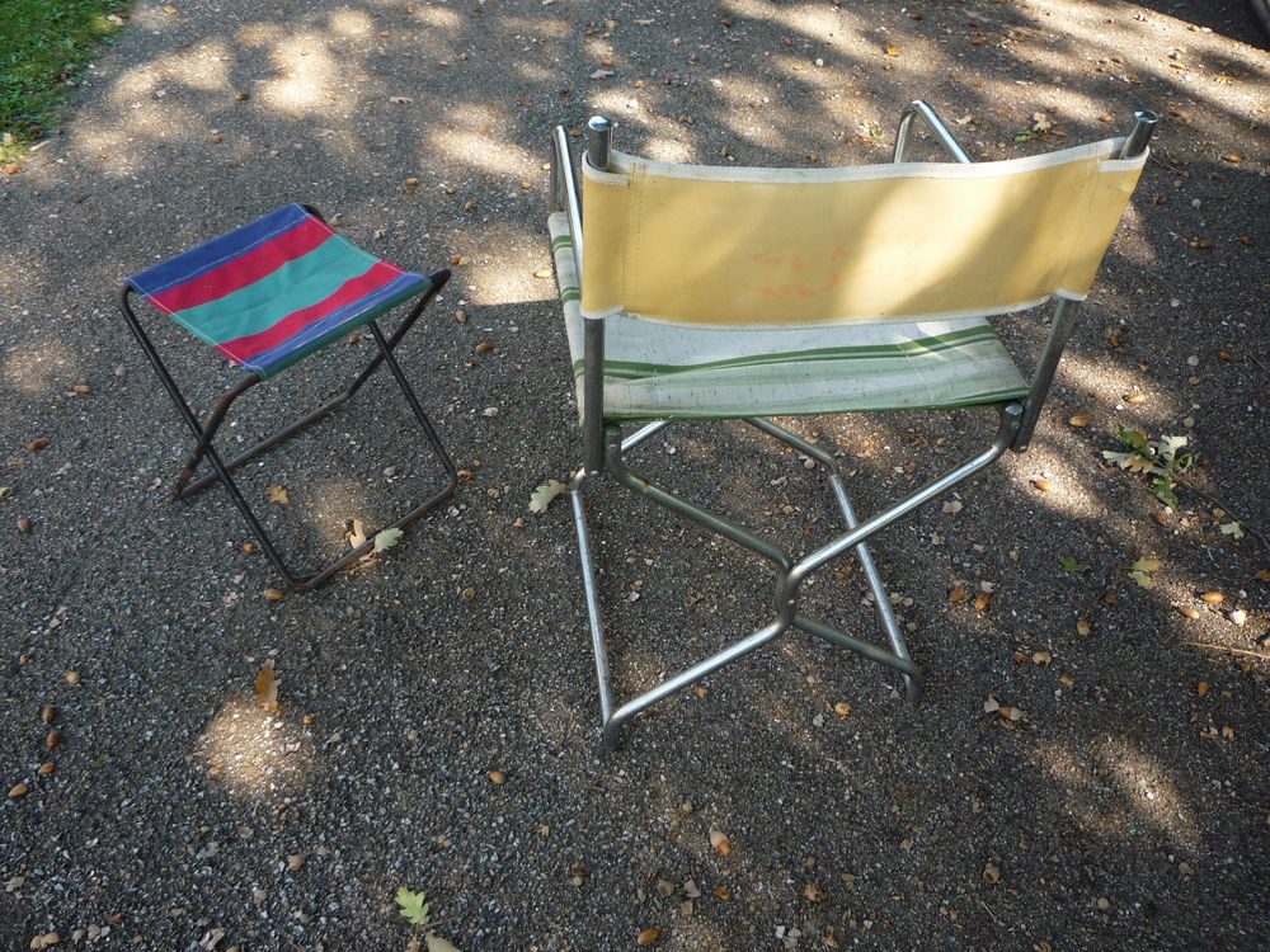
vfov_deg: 46.8
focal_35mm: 30
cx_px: 635
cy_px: 476
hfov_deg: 60.0
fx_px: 1101
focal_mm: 5.2
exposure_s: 1/100
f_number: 3.3
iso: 100
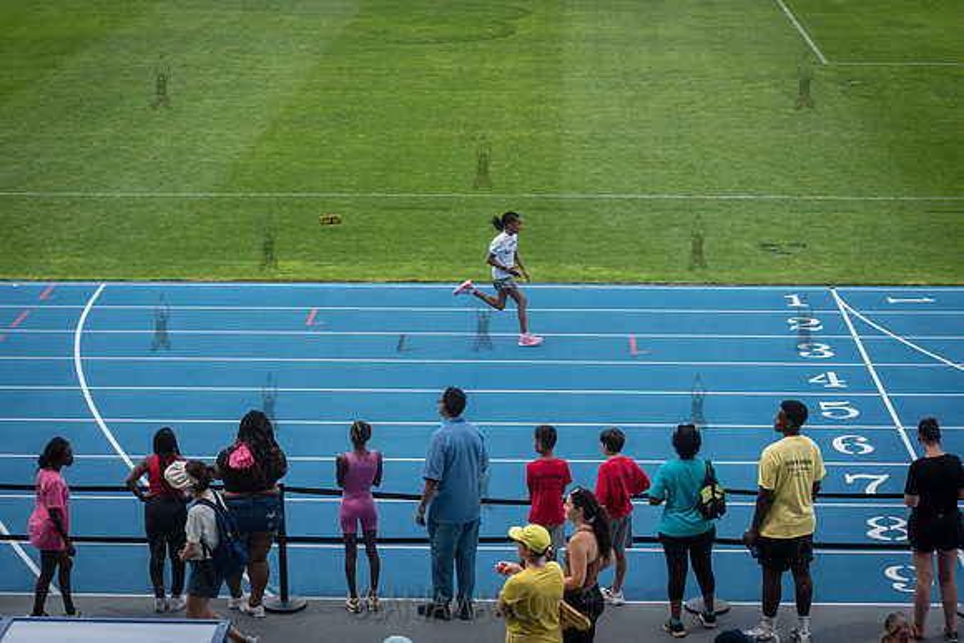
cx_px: 482
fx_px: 2183
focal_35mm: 82
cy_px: 322
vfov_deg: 16.8
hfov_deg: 24.9
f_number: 5
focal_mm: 80
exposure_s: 1/640
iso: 160
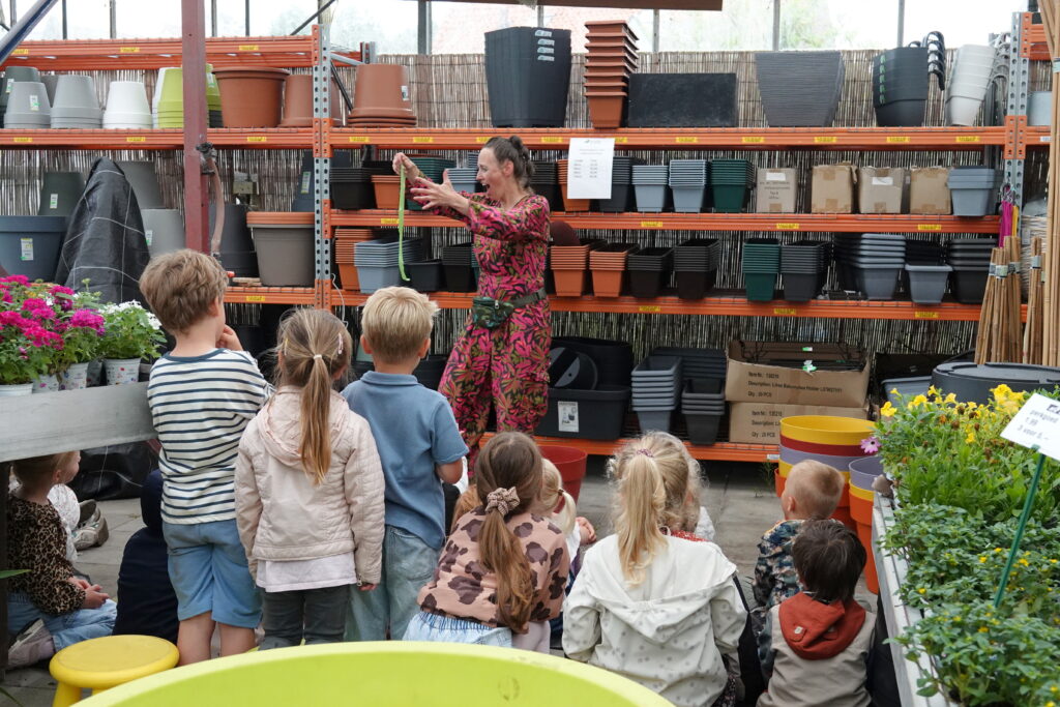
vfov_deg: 33.4
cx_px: 530
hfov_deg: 48.5
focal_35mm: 40
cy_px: 354
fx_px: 1178
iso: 800
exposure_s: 1/250
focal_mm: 14.65
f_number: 3.2
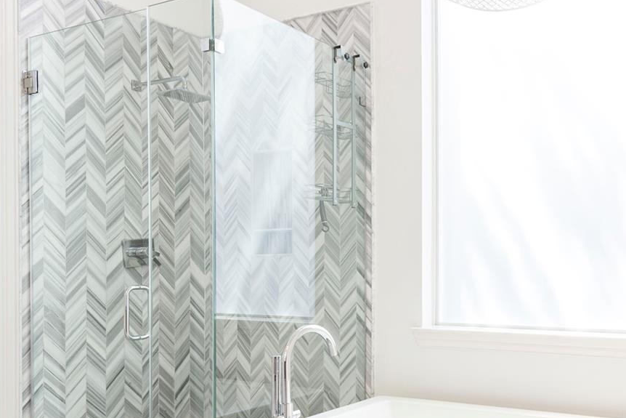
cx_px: 455
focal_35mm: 38
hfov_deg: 49.1
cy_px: 273
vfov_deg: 34.8
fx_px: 661
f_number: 7.1
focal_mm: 16
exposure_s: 1/15
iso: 100
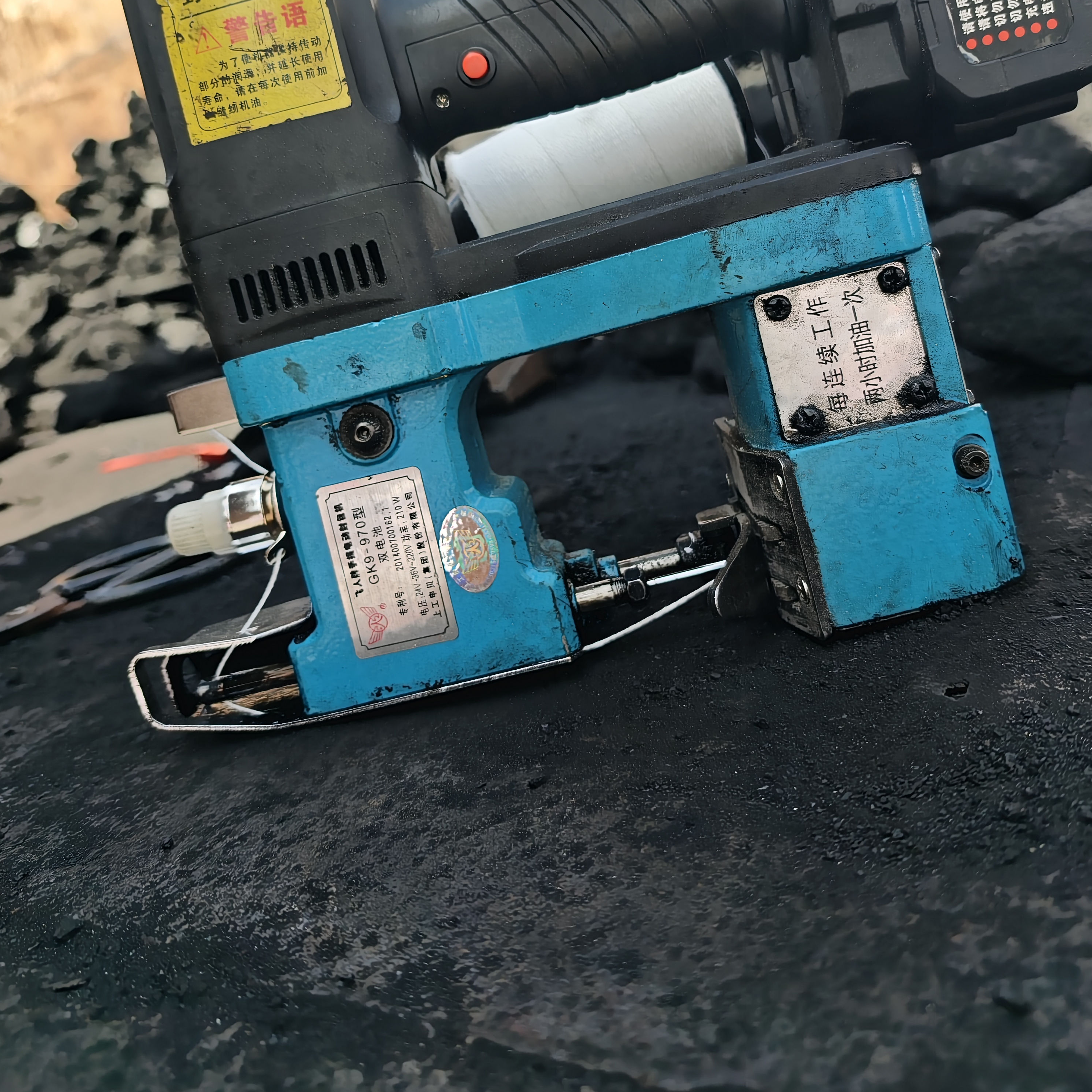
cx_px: 552
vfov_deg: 56.3
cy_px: 377
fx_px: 999
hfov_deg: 57.3
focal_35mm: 28
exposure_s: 1/582
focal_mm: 6.45
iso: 50
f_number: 1.68
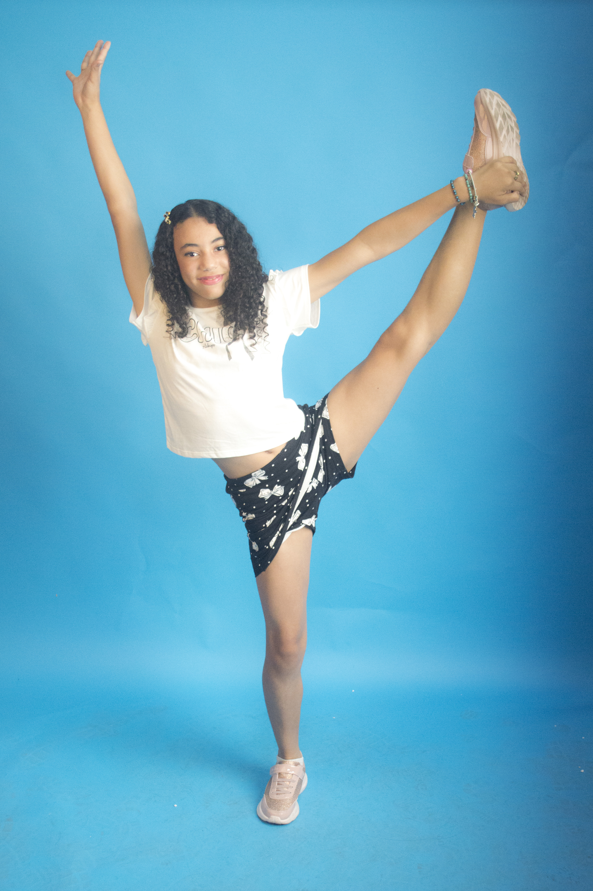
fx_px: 817
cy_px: 446
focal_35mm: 33
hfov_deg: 39.9
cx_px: 296
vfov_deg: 57.3
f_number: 3.8
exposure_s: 1/250
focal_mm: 22
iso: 3200
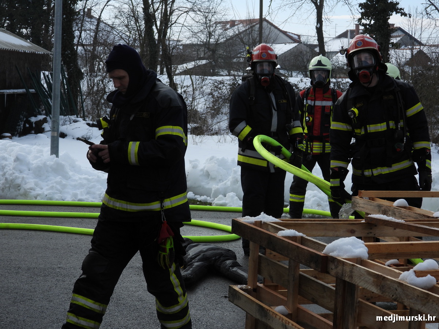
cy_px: 164
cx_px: 220
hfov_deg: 23.0
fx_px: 1078
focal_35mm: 85
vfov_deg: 17.4
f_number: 3.5
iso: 100
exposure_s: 1/1250
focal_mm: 15.3
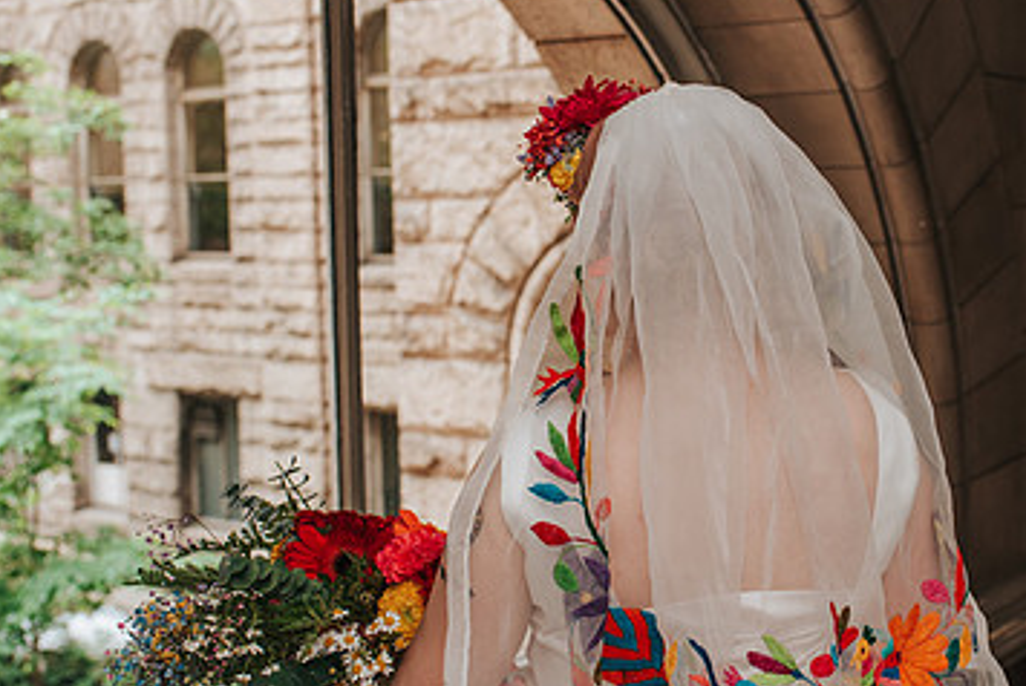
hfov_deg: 34.7
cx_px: 686
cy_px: 353
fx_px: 1626
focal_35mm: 57
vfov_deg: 23.8
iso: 720
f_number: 4
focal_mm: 35
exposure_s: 1/160
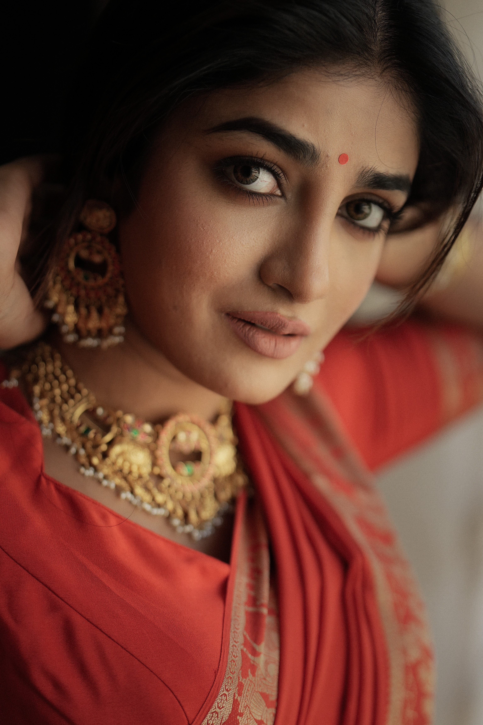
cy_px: 362
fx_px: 1509
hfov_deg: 18.2
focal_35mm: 75
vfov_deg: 27.0
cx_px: 242
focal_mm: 50
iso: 160
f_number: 1.6
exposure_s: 1/1000
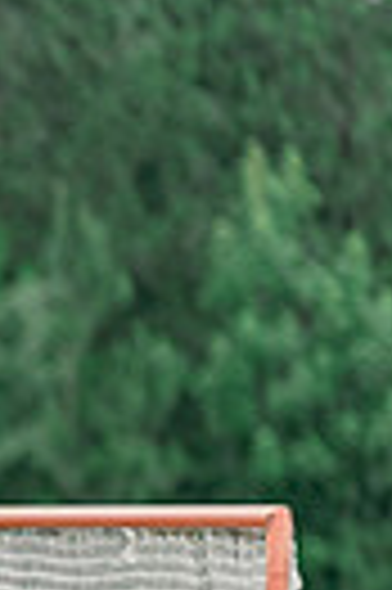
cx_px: -861
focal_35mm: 887
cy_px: 813
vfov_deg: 2.3
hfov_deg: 1.5
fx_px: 14525
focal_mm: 200
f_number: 3
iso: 250
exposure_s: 1/640
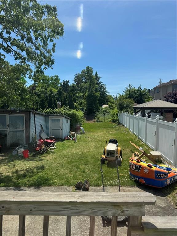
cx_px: 88
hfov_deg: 56.8
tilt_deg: -3.2
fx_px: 164
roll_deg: -1.0
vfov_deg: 71.6
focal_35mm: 24
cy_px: 118
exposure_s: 1/4608
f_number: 1.78
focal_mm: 6.76
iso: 80
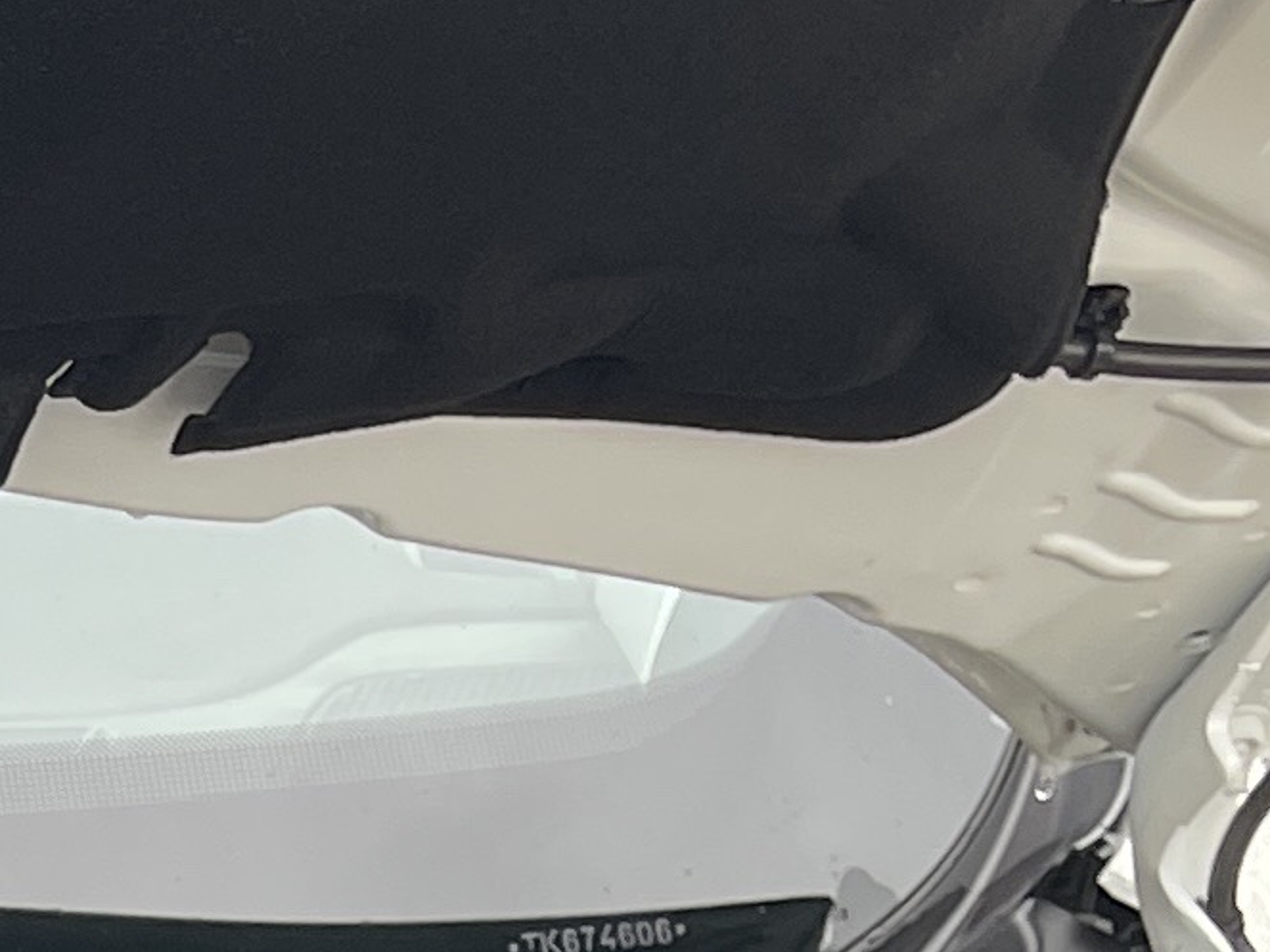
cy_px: 2701
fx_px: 5576
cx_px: -1410
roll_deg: -1.1
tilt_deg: -38.4
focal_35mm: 152
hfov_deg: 11.5
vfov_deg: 8.4
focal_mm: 5.1
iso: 32
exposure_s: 1/177
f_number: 1.6
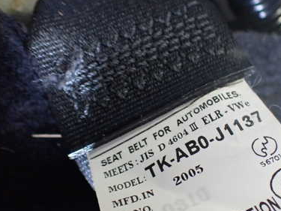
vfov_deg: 30.0
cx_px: 180
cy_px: 143
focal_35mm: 48
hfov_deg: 39.3
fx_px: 390
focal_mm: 5.4
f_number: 2.3
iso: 800
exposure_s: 1/40
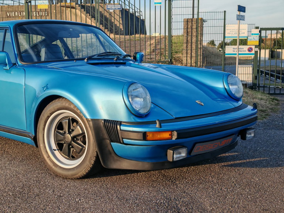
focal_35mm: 52
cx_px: 142
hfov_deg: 36.8
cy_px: 106
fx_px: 427
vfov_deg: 28.0
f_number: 1.6
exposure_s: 1/620
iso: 50
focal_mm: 5.4
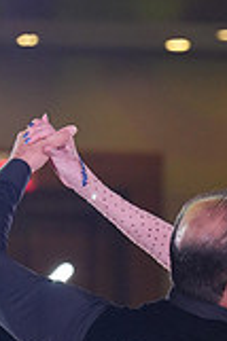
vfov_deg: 4.2
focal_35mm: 487
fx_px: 4616
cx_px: 302
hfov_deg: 2.8
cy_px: 576
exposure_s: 1/400
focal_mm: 135
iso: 1600
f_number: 4
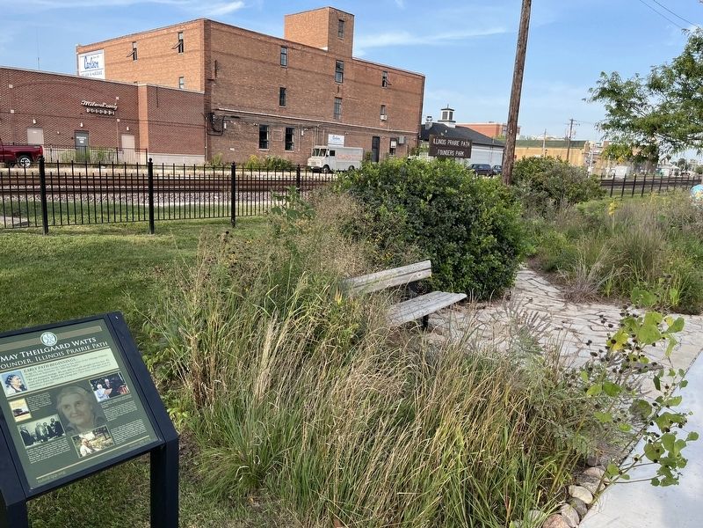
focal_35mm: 26
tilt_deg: -11.4
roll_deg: -3.3
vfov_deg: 53.1
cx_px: 352
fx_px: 528
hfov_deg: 67.3
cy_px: 264
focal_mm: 5.1
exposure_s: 1/661
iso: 50
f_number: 1.6
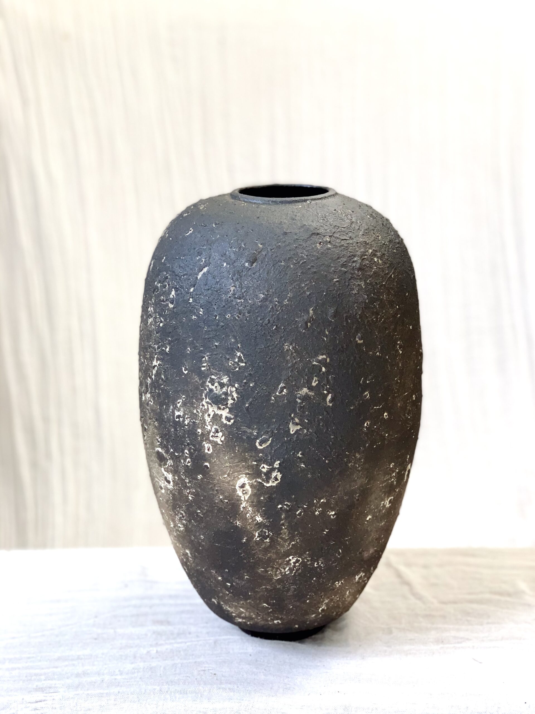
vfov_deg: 36.8
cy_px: 357
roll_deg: +0.8
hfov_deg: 28.0
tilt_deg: -20.2
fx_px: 1072
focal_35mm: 52
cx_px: 268
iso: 40
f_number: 2.4
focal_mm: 6
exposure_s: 1/89
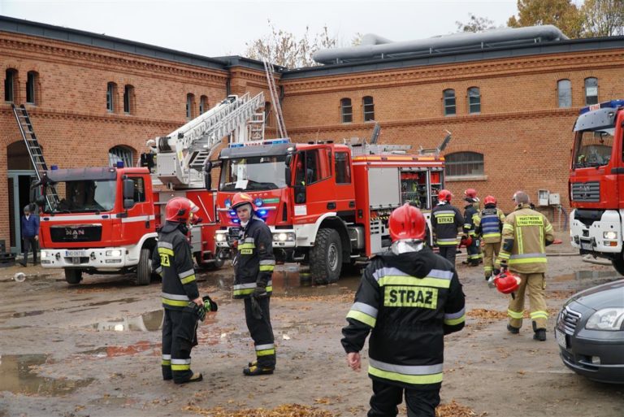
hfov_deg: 44.9
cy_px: 208
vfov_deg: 30.9
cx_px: 312
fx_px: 754
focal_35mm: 44
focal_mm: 29
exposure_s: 1/60
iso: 100
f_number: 4
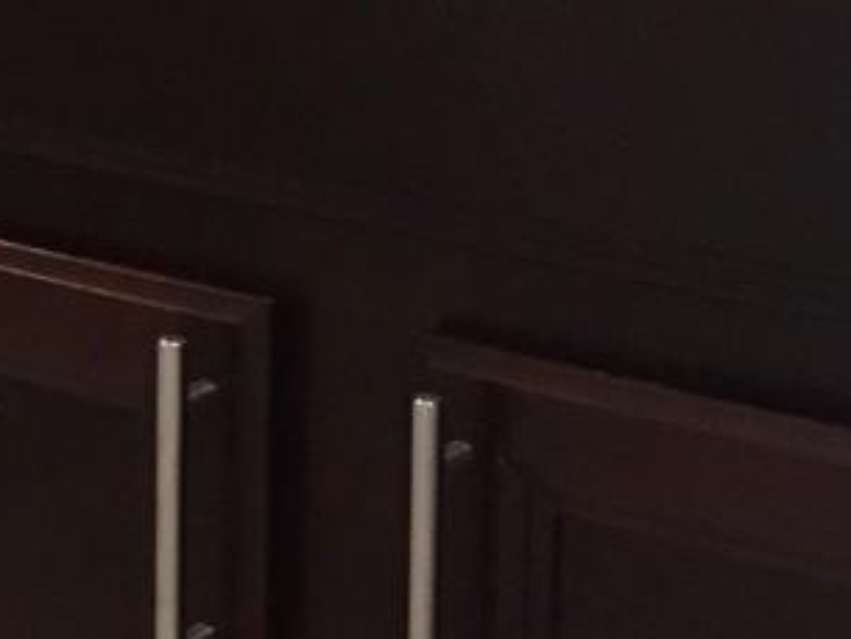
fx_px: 3369
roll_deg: +0.2
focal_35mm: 137
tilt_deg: -4.6
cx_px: -594
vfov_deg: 10.4
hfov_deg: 13.2
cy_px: -396
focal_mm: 4.15
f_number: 2.2
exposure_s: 1/30
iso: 160
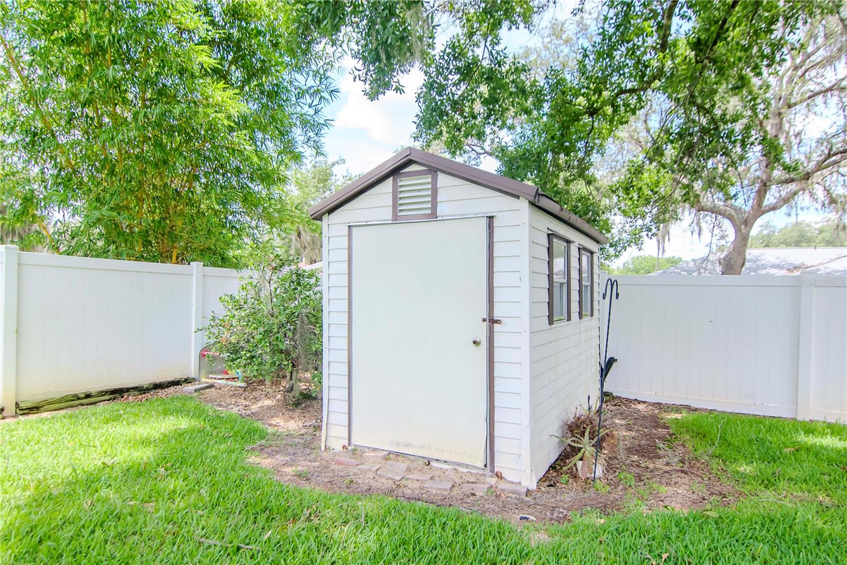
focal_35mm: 20
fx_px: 459
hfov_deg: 85.4
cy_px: 282
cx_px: 424
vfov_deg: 63.2
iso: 400
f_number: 4
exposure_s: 1/1000
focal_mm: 13
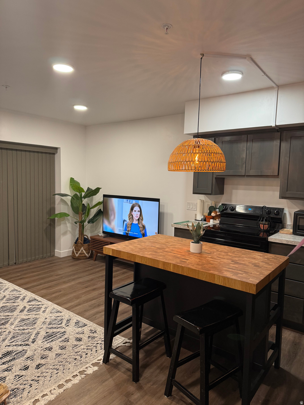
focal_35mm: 24
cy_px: 202
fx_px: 281
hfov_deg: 56.8
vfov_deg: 71.6
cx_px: 152
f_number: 1.78
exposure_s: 1/120
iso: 200
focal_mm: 6.76
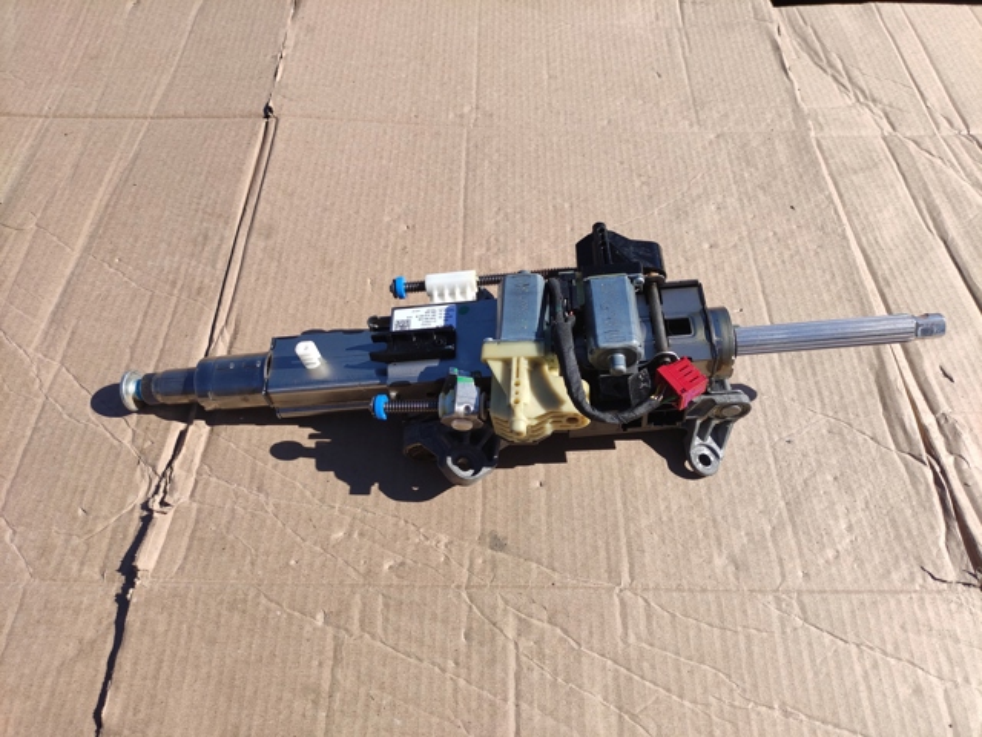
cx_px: 491
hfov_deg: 69.4
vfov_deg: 54.9
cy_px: 368
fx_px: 709
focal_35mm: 25
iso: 50
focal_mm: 5.43
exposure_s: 1/1104
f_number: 1.89
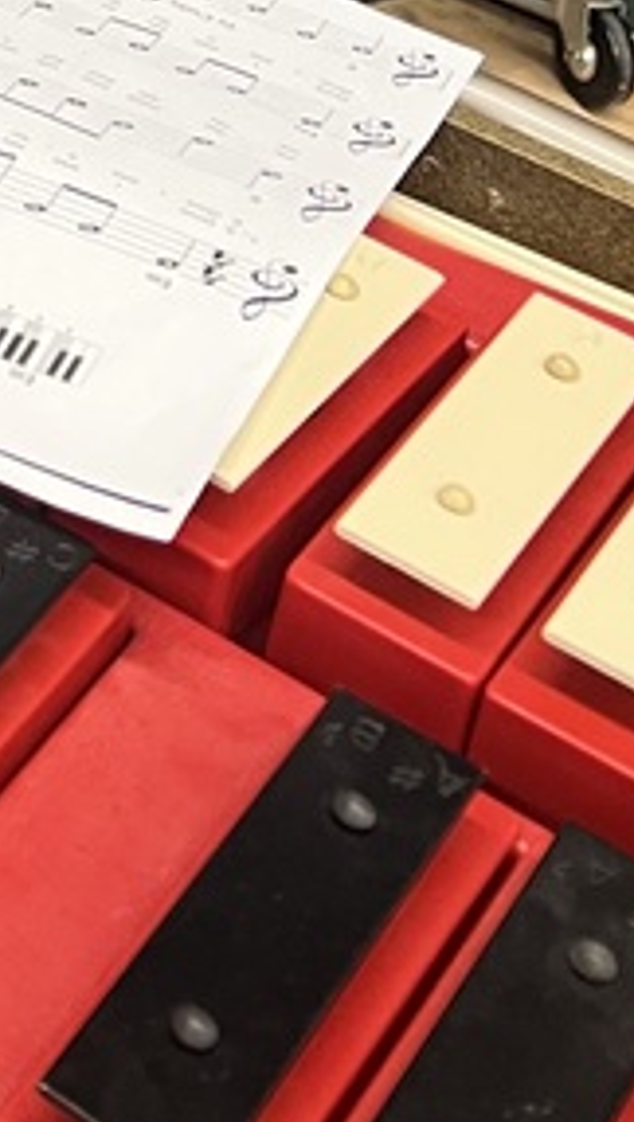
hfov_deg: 10.8
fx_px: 3011
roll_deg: -2.4
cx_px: -689
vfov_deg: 18.4
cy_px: -633
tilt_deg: -21.4
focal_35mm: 101
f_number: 1.5
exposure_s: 1/60
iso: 160
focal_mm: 5.7
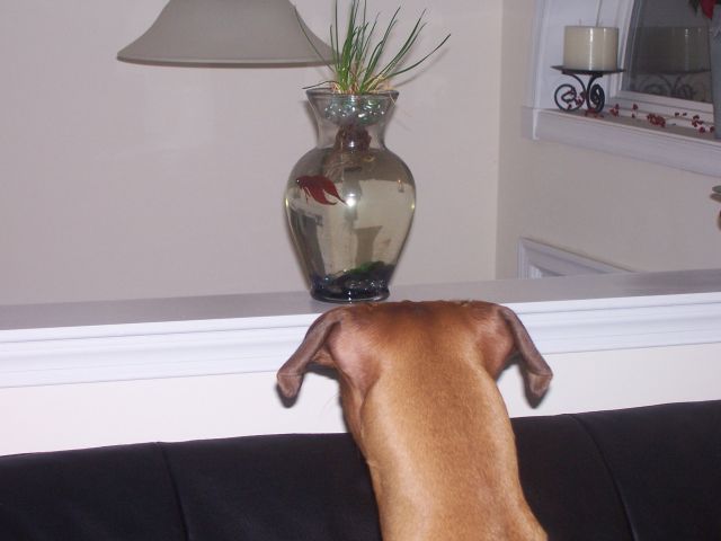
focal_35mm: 102
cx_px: 360
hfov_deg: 19.3
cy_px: 270
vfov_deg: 14.5
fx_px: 2125
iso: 140
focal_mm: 17.5
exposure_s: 1/125
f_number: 4
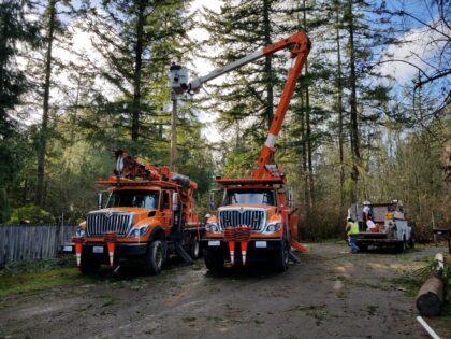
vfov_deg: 53.1
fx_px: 339
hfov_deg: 67.3
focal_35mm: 26
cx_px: 226
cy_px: 170
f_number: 1.7
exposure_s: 1/1220
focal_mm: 4.25
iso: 50
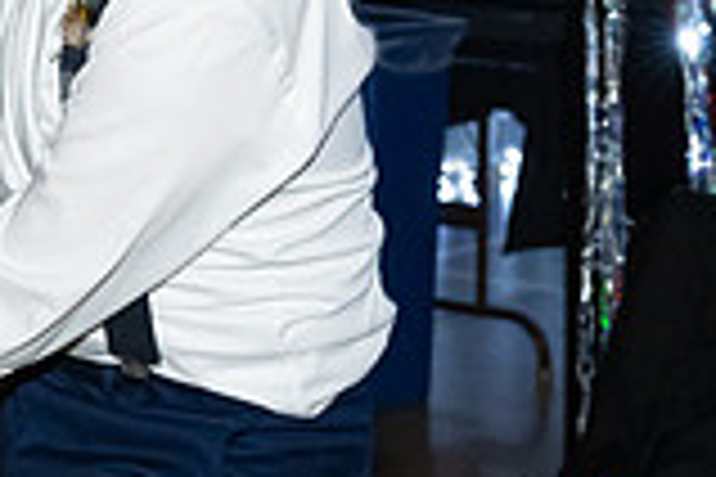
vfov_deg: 9.3
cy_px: -65
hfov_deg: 13.3
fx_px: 2904
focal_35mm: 146
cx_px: -329
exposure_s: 1/100
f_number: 5.6
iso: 6400
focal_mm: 40
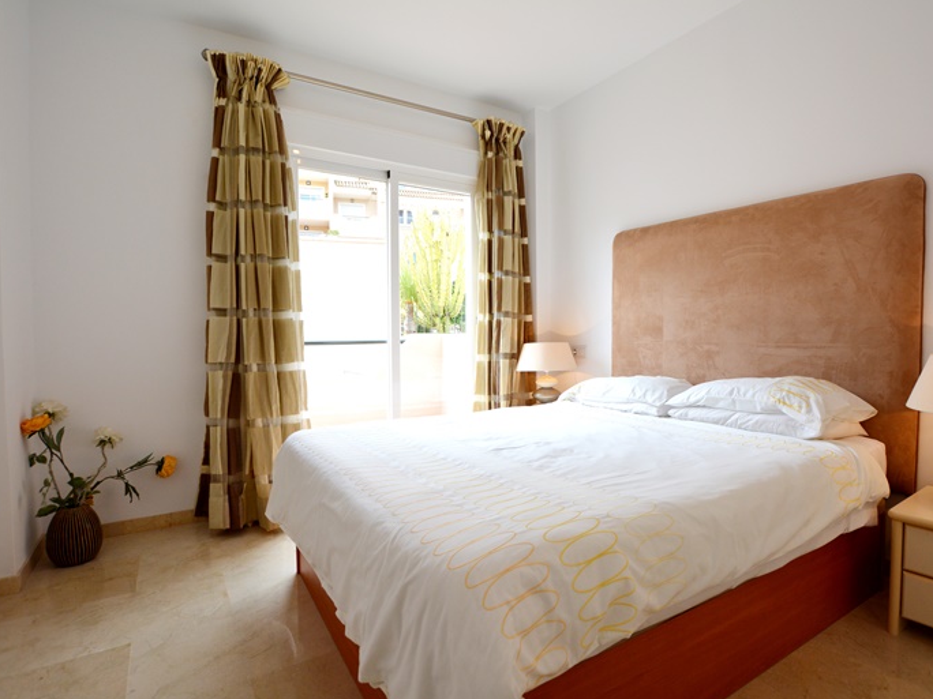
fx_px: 500
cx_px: 509
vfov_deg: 69.9
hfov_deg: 85.8
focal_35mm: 19
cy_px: 351
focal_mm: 11
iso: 400
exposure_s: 1/400
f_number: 4.5
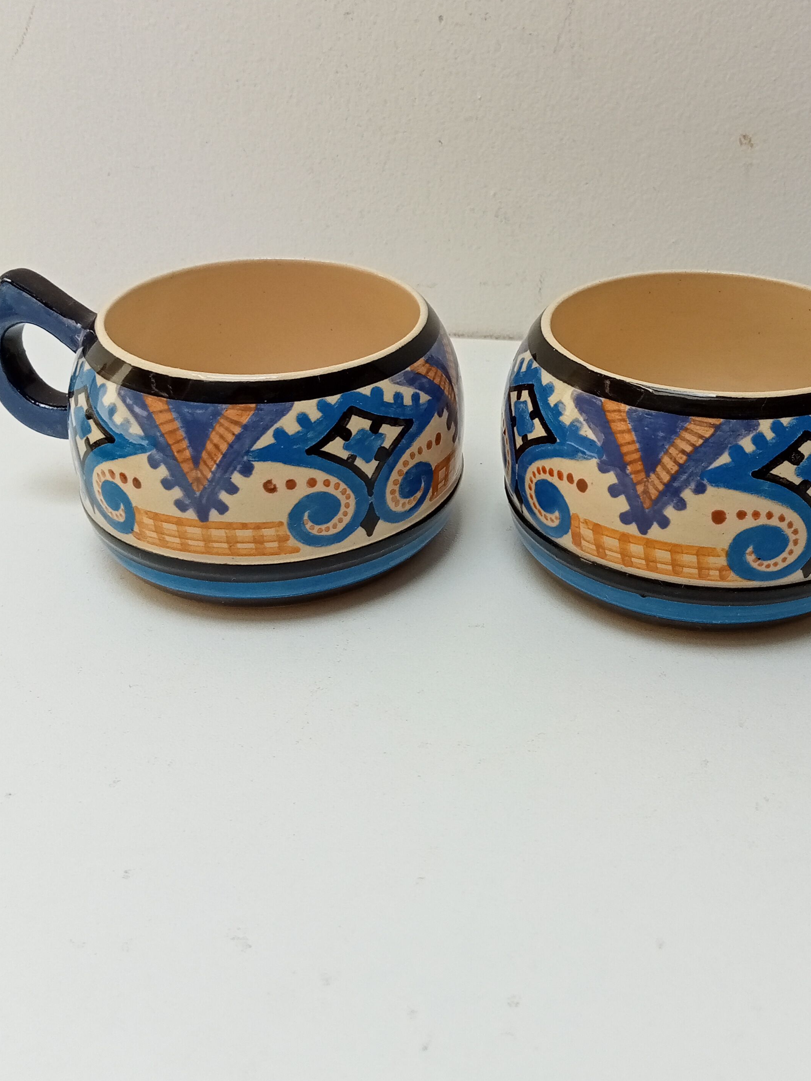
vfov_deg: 45.4
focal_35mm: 41
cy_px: 410
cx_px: 489
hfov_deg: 35.0
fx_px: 1281
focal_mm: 3.46
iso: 100
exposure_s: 1/117
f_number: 2.2
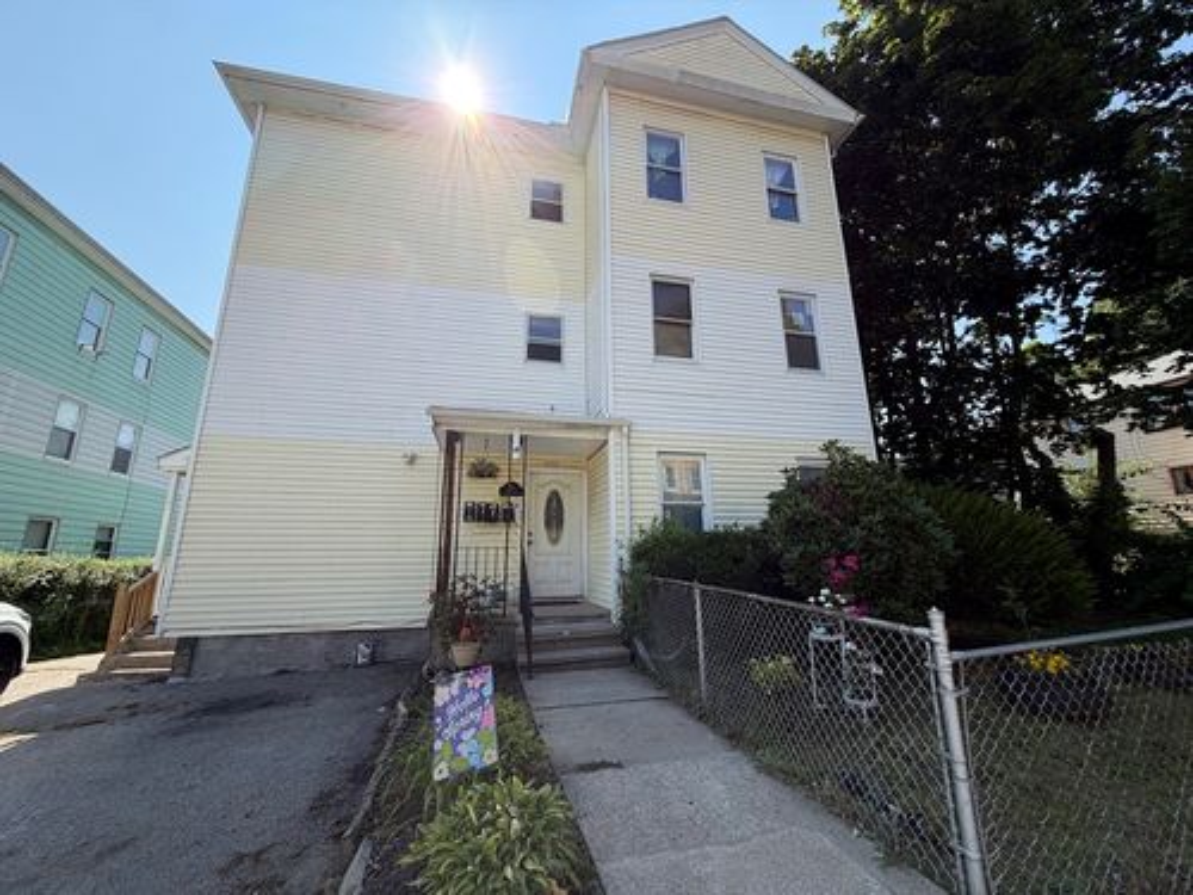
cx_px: 596
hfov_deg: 102.1
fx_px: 482
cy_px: 448
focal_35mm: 14
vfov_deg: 85.7
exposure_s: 1/770
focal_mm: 2.22
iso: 40
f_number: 2.2
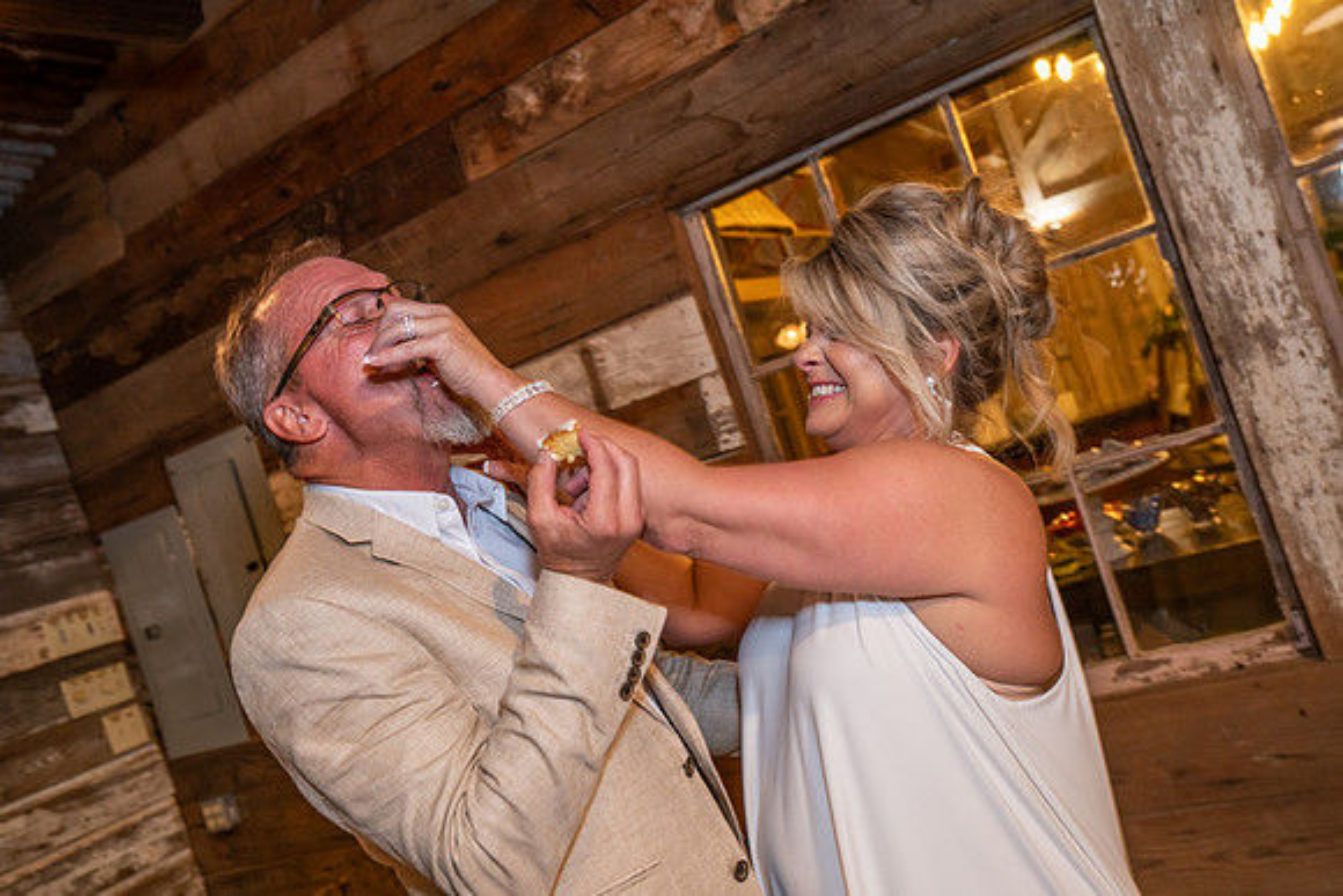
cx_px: 672
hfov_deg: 57.2
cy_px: 448
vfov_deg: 40.0
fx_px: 1231
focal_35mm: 33
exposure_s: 1/60
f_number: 4.5
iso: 1600
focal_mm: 33
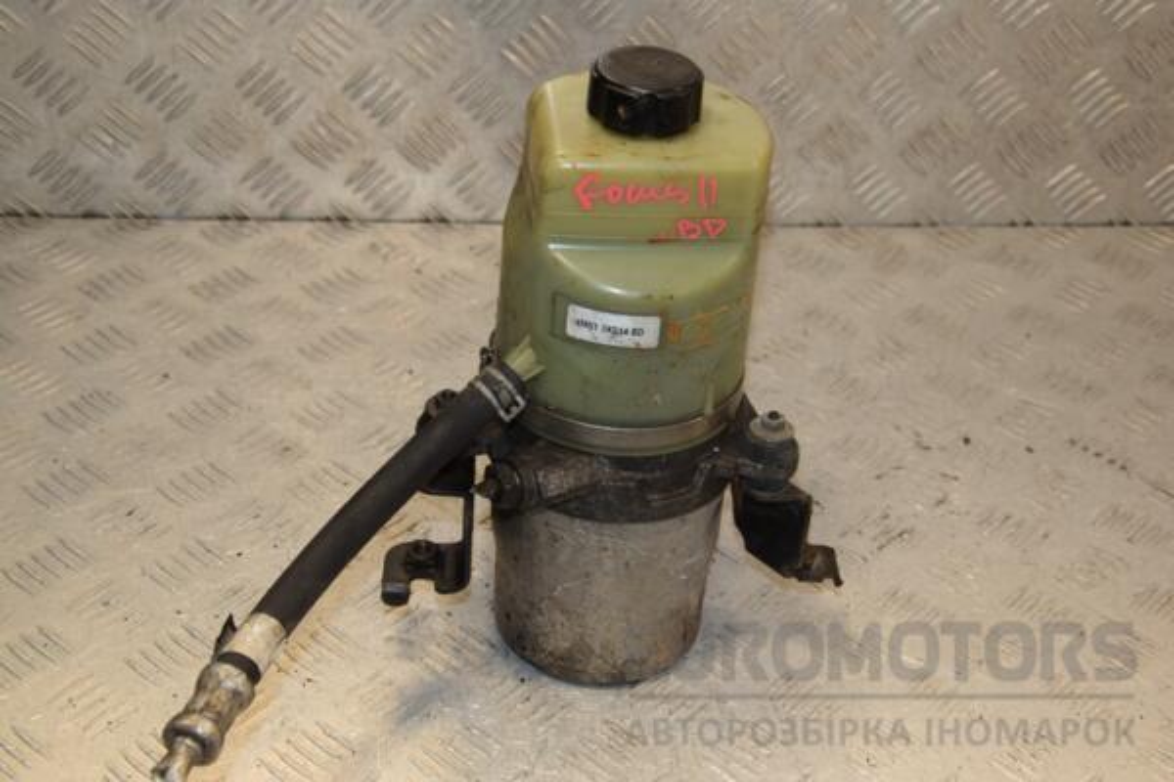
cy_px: 391
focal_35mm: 63
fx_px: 2054
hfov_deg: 31.9
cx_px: 587
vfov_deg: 21.6
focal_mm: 42
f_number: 7.1
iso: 800
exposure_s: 1/200
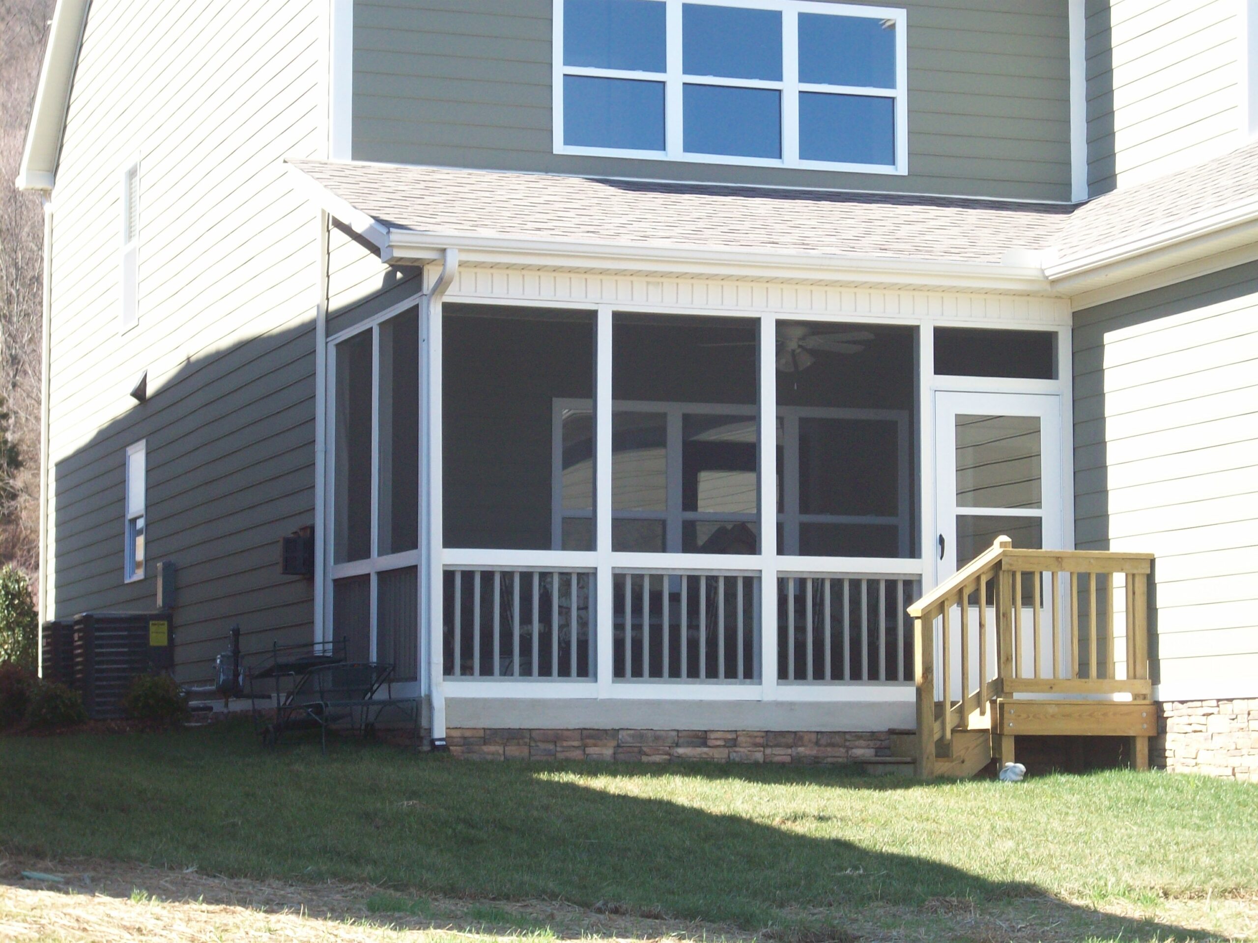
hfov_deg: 21.3
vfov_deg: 16.1
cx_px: 629
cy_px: 472
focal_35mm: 92
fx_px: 3343
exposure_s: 1/142
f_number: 4.7
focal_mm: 15.3
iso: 80
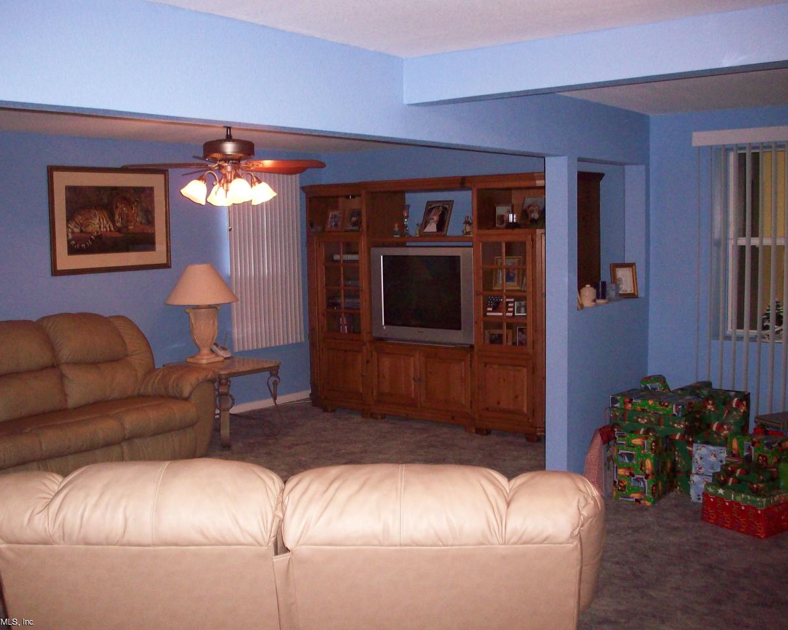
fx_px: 910
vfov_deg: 38.2
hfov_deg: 46.8
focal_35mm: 39
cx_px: 376
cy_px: 312
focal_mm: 6.2
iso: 200
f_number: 2.8
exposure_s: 1/64
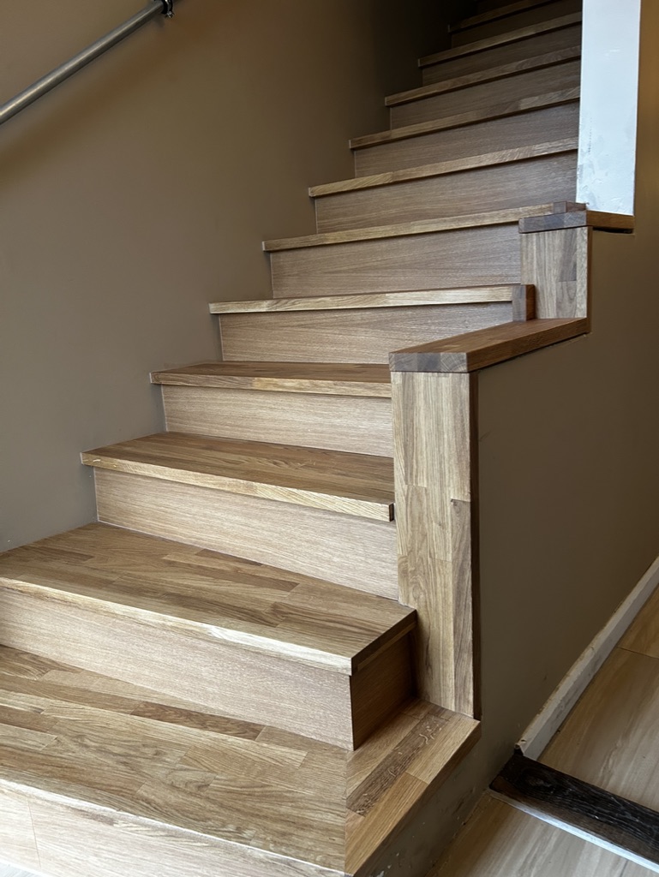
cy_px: 438
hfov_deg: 53.1
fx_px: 659
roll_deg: +4.3
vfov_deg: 67.3
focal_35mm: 26
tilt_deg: -14.1
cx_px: 330
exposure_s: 1/50
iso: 250
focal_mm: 5.7
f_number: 1.5
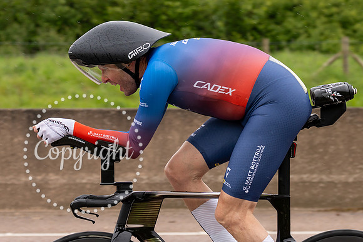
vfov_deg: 7.8
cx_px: 262
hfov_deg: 11.6
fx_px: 1787
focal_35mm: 177
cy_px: 133
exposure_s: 1/1000
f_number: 3.5
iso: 250
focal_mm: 70
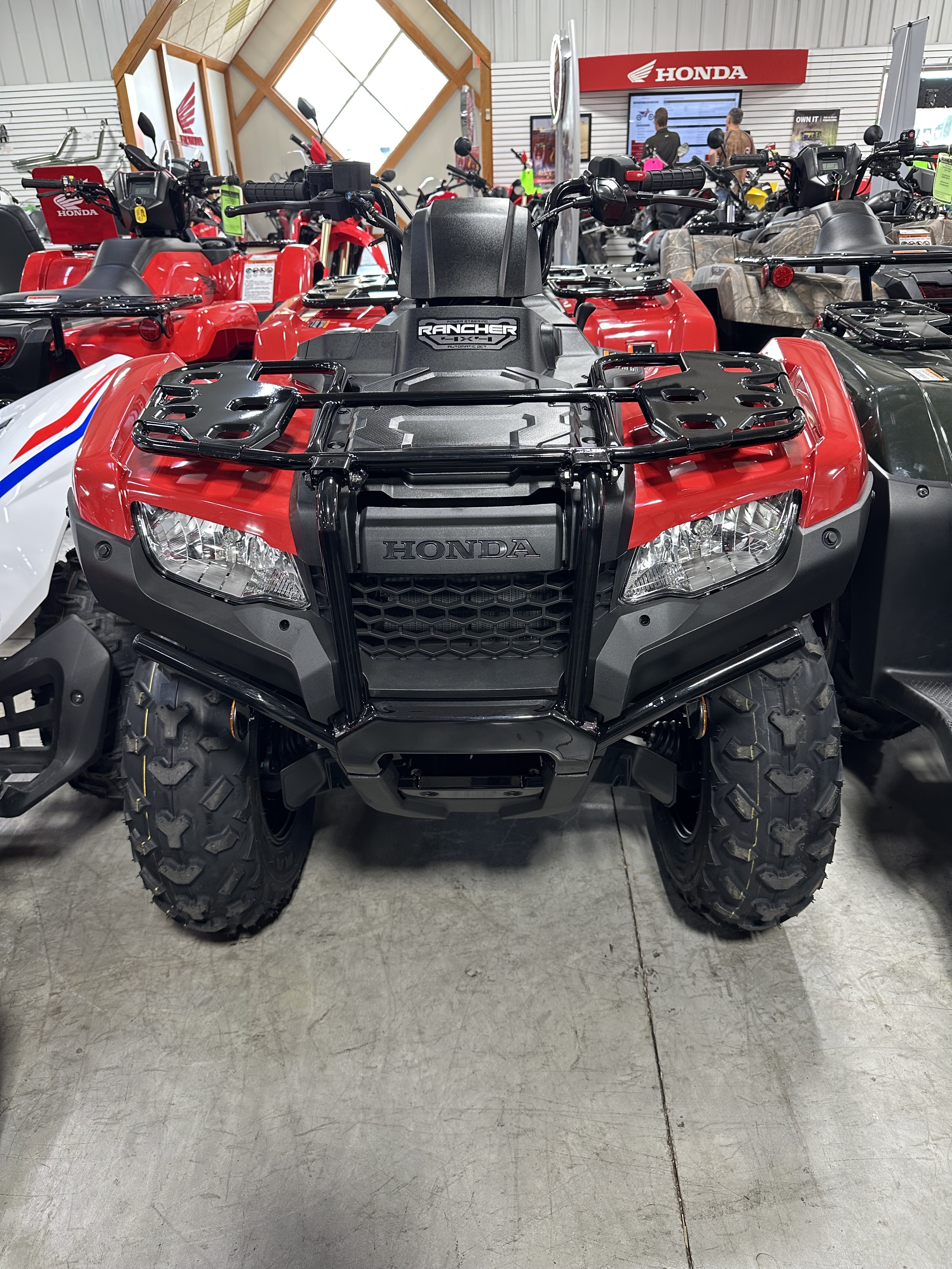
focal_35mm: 24
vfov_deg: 71.6
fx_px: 880
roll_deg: +1.6
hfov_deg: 56.8
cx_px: 476
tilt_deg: -26.8
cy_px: 634
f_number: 1.78
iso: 160
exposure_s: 1/60
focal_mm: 6.86
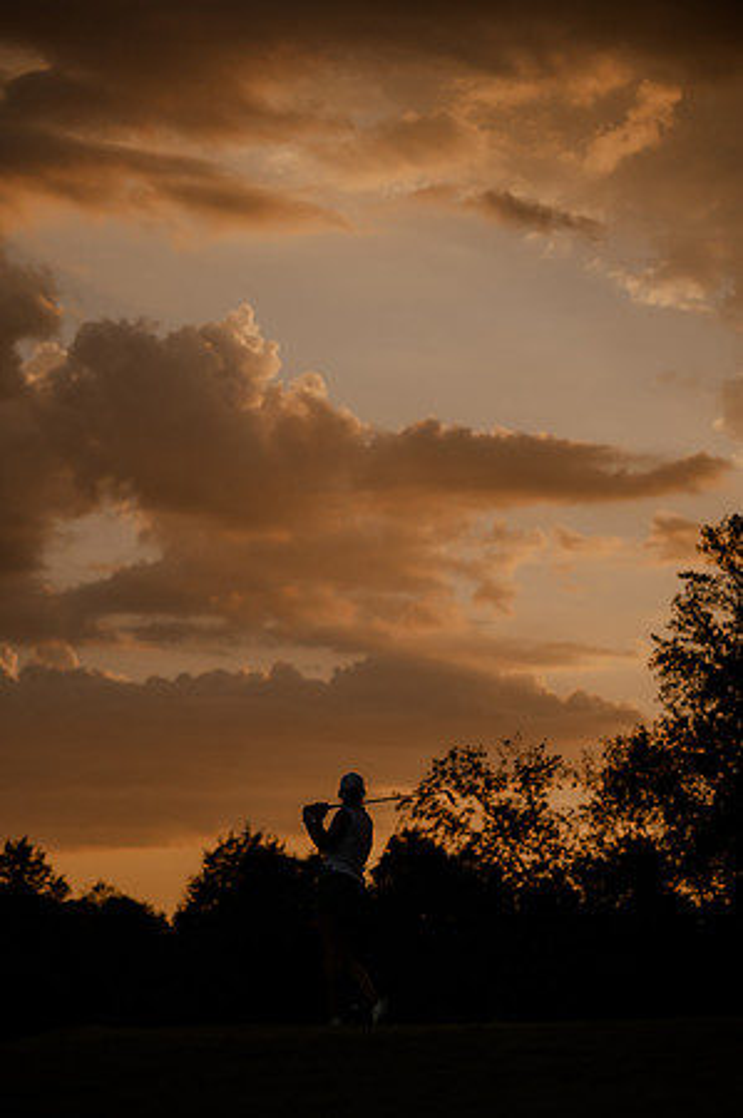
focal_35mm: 105
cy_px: 559
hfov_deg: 13.0
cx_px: 372
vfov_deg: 19.5
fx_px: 3258
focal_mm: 105
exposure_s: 1/8000
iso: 1000
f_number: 2.8
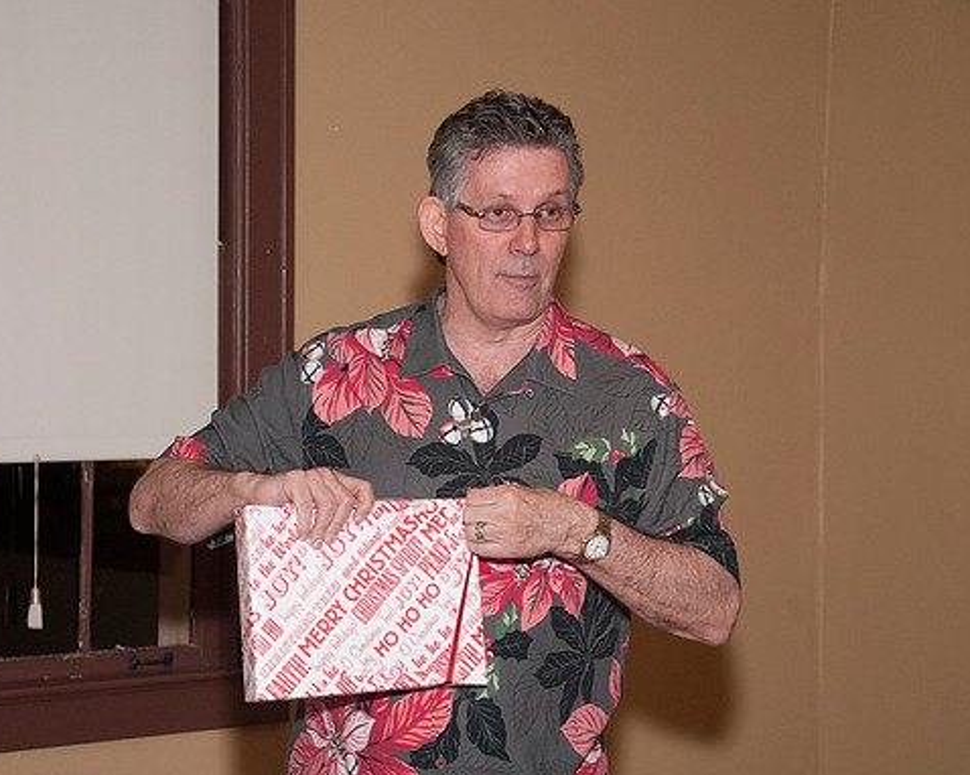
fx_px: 2841
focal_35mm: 99
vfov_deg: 15.5
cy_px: 386
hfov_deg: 19.4
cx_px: 428
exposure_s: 1/80
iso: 800
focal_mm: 58
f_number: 5.6
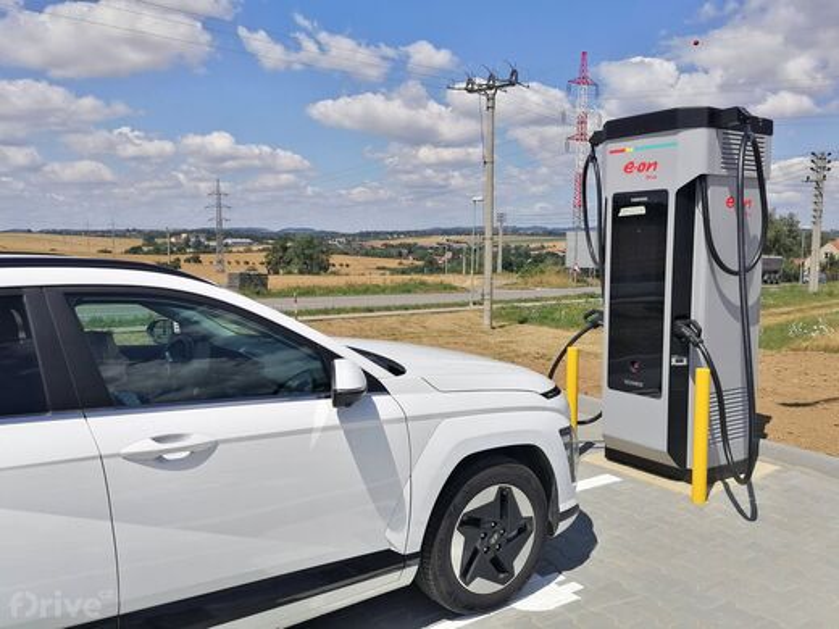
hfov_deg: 58.4
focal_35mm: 31
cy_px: 314
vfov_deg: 45.4
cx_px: 420
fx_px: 751
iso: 50
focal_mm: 5.3
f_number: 1.8
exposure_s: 1/2924
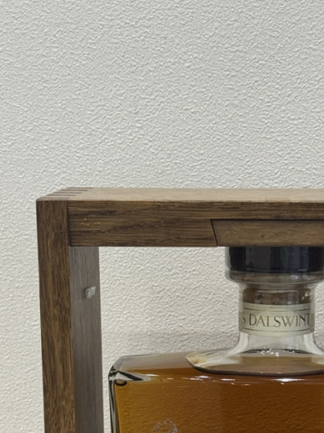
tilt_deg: -13.9
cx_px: 274
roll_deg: -0.6
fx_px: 1211
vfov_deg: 19.7
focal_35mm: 97
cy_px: 419
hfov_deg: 15.1
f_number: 1.78
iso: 80
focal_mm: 6.76
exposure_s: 1/60
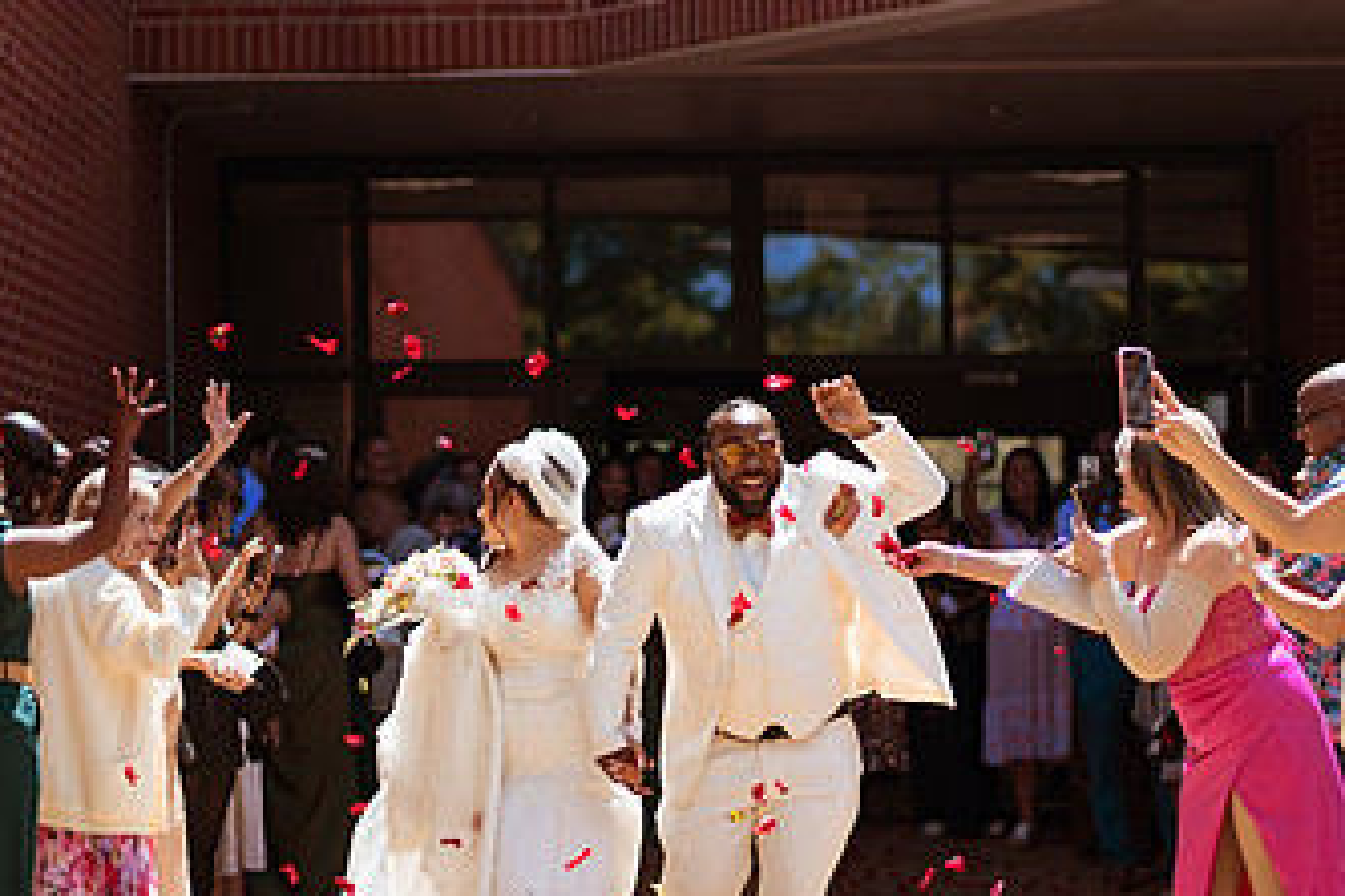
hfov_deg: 20.2
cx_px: 739
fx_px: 3773
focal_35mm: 101
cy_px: 587
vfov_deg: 13.5
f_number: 1.4
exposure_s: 1/6400
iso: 100
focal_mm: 58
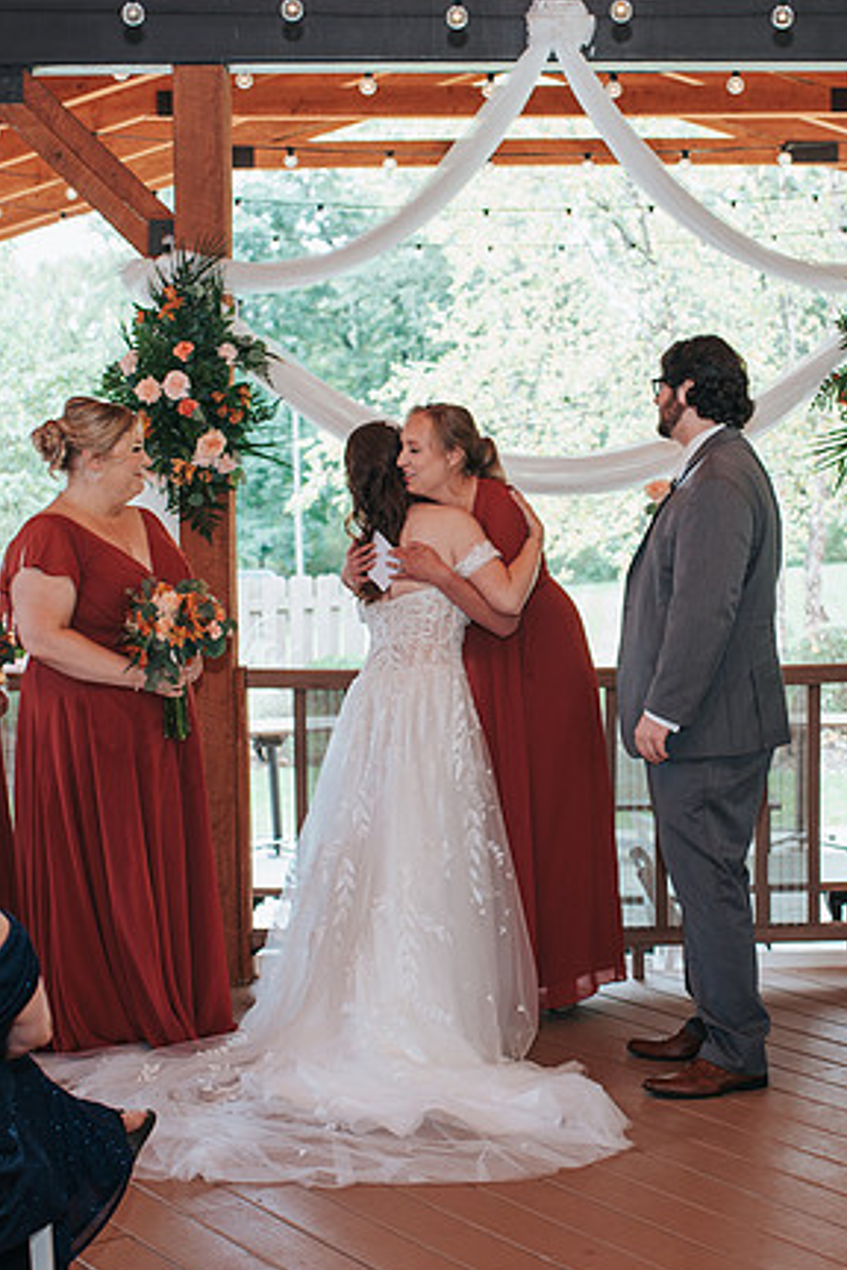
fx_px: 2188
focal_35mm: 62
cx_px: 557
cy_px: 656
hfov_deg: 21.8
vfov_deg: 32.4
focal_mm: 35
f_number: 3.2
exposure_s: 1/125
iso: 200
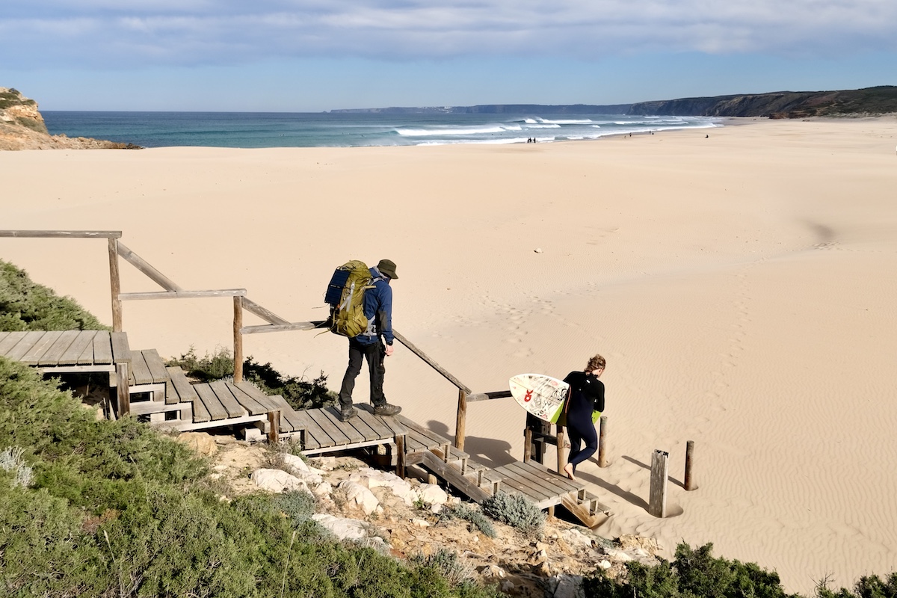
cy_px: 299
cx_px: 448
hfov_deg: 76.1
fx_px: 573
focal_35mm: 23
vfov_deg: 55.1
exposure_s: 1/1250
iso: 160
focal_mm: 15
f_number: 5.6
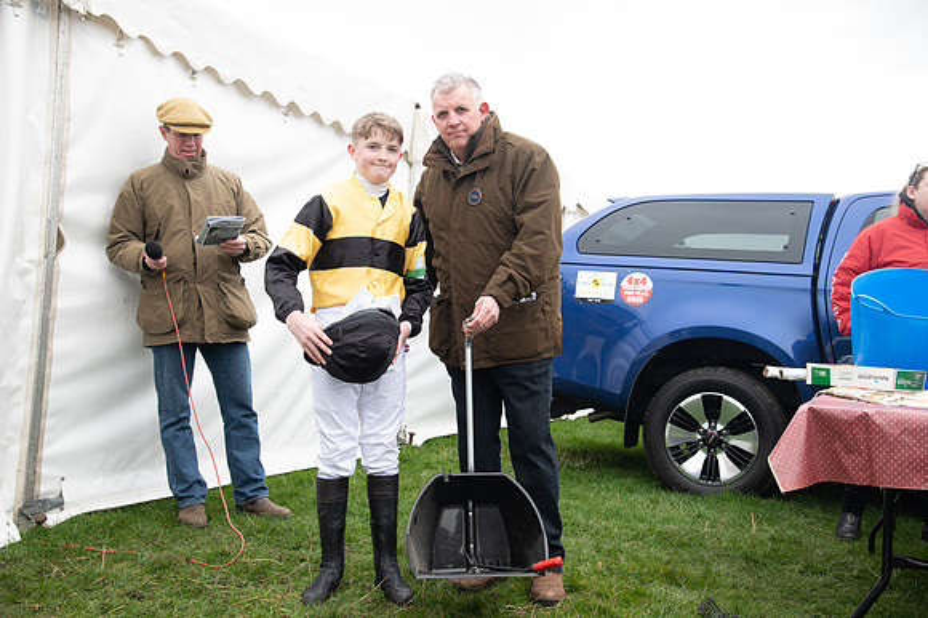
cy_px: 309
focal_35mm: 38
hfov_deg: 50.7
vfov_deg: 35.0
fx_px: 979
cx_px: 464
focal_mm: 38
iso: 200
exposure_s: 1/125
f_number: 5
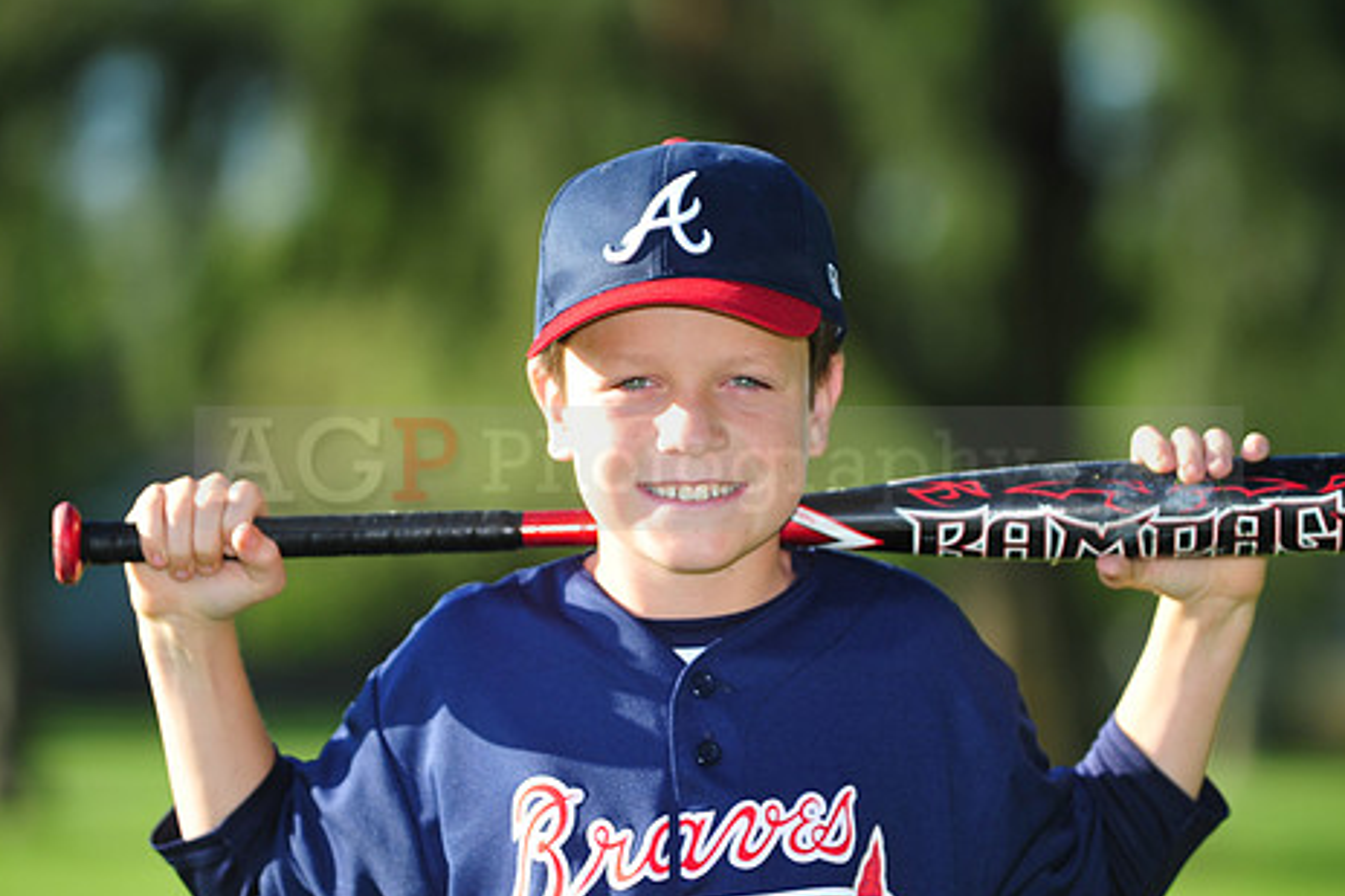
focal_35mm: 250
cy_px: 444
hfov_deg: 8.2
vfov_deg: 5.5
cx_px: 681
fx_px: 9336
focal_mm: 200
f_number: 4
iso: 200
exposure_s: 1/640
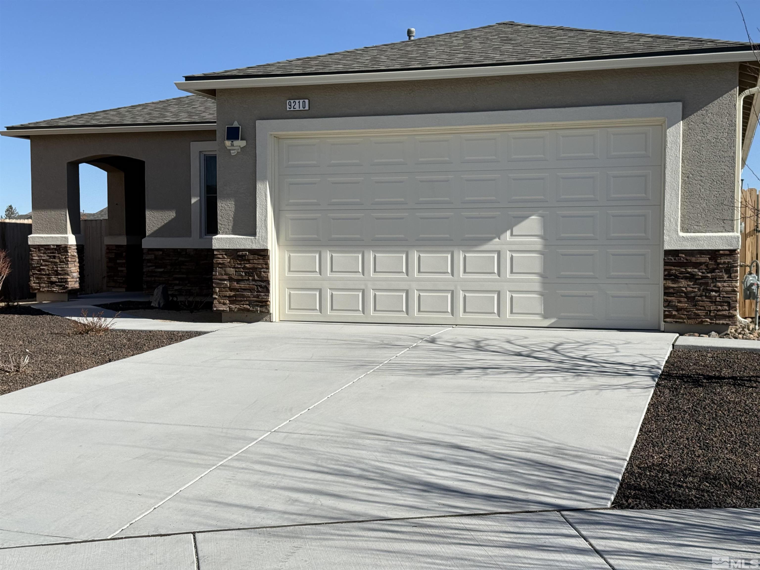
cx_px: 380
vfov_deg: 30.3
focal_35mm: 48
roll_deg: +0.3
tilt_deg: -1.9
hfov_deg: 39.7
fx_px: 1054
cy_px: 285
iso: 64
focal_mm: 6.76
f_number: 1.78
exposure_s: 1/6536
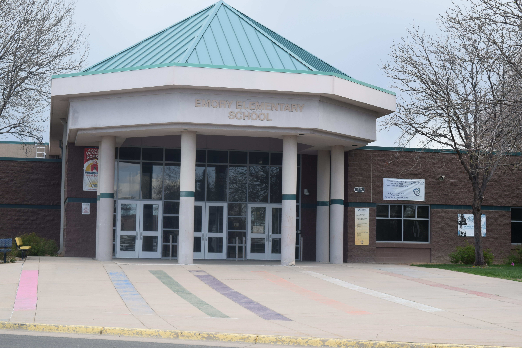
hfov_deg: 31.9
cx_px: 261
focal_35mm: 63
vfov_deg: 21.6
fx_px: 913
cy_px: 174
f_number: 8
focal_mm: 42
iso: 200
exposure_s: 1/250
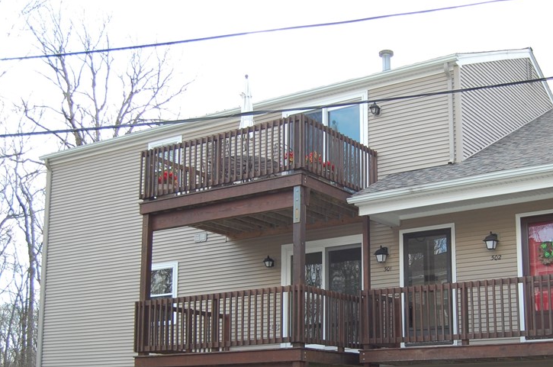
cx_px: 340
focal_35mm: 54
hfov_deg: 36.7
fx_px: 828
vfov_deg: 24.7
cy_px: 274
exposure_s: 1/500
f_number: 4
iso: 400
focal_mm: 24
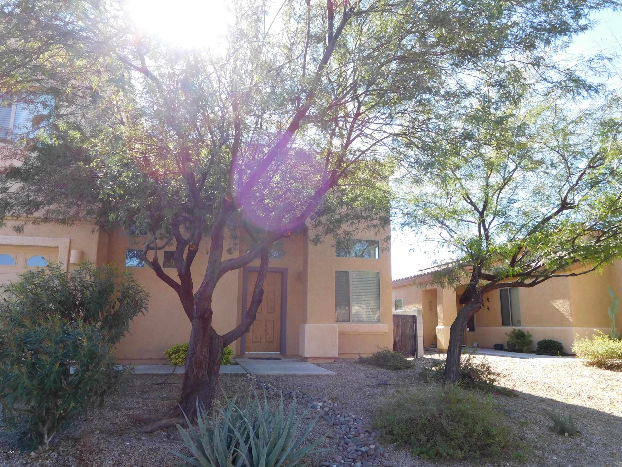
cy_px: 234
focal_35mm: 25
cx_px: 311
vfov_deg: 54.9
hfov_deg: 69.4
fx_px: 449
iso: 125
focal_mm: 4.5
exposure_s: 1/250
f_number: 3.4
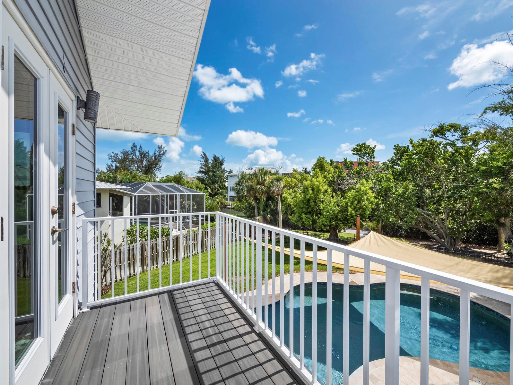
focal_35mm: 14
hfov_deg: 102.0
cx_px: 256
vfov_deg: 85.7
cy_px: 192
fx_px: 208
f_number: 11
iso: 400
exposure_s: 1/800
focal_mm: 7
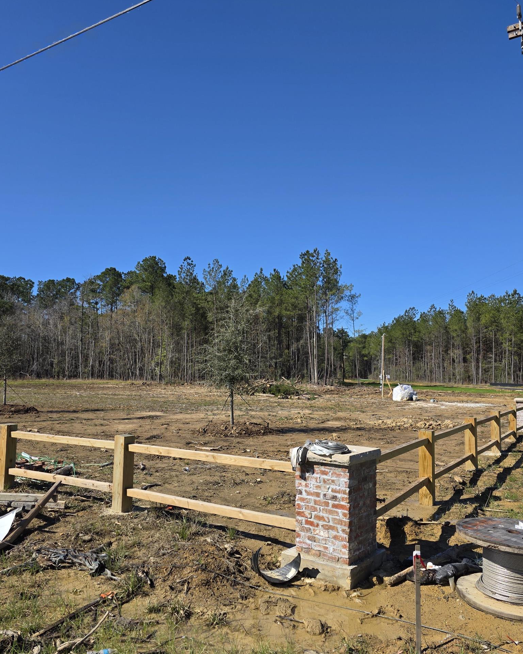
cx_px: 261
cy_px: 342
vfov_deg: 64.0
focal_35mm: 27
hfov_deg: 53.2
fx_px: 522
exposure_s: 1/6574
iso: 80
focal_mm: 6.3
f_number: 1.7
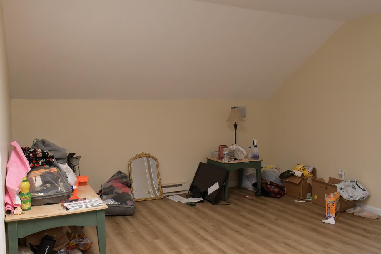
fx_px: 317
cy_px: 135
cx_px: 174
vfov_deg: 43.6
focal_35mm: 30
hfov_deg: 61.8
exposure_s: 1/15
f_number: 9
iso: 1000
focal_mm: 18
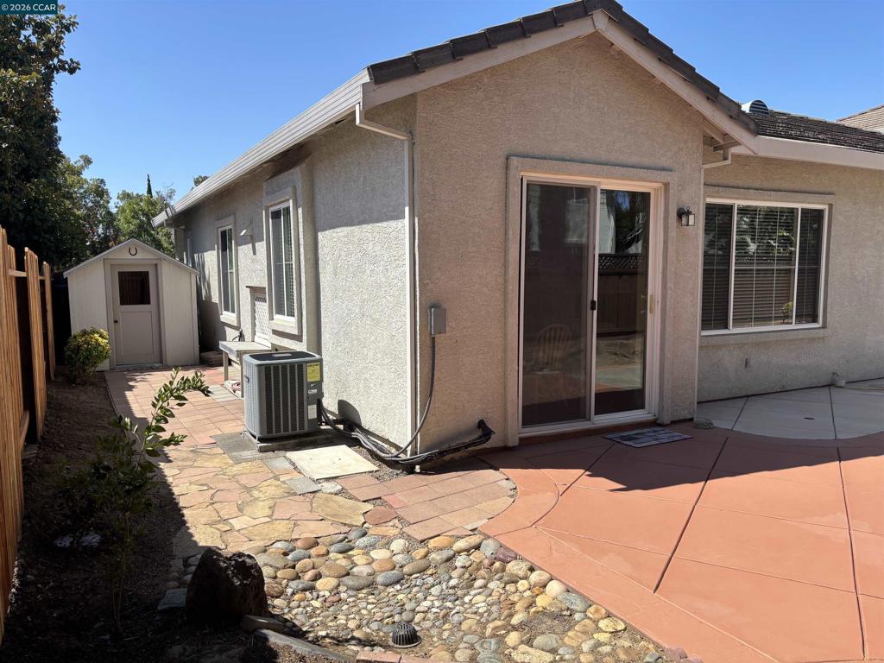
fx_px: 664
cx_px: 442
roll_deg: +0.1
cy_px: 332
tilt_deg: -5.4
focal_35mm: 26
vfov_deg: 53.1
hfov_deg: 67.3
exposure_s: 1/2933
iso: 50
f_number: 1.6
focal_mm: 5.96
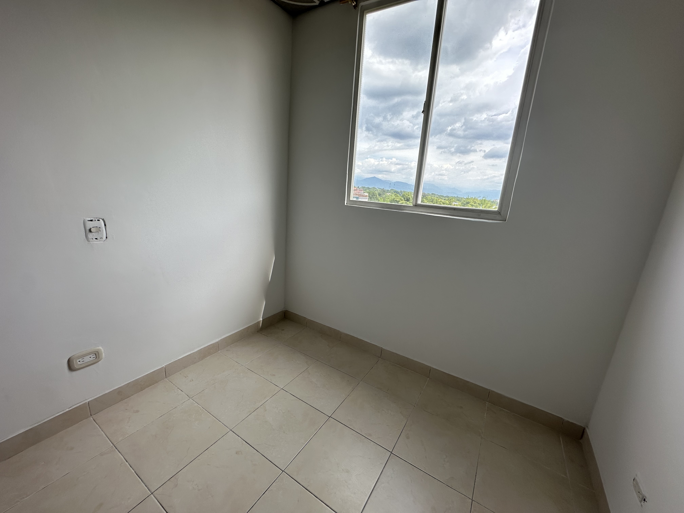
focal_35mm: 14
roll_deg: -4.4
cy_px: 256
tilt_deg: -14.5
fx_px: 277
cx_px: 342
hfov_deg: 102.1
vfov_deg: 85.7
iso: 40
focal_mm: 2.22
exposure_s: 1/325
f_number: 2.2
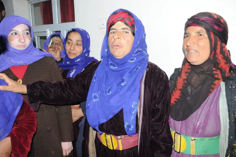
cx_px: 118
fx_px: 196
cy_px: 78
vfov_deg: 43.5
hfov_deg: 62.0
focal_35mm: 30
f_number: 7.1
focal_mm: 20
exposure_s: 1/60
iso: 3200
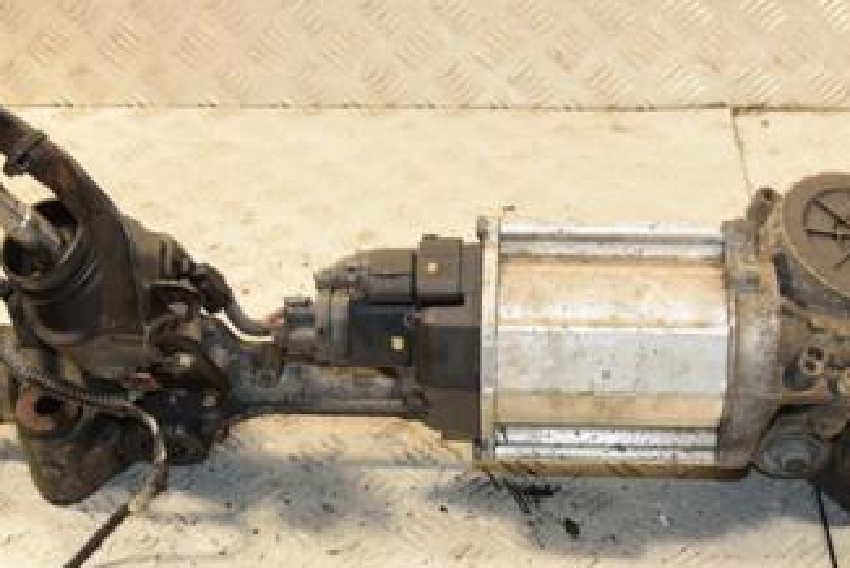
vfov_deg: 19.8
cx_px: 480
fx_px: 1629
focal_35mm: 69
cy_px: 305
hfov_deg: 29.2
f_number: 6.3
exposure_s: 1/200
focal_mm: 25
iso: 800
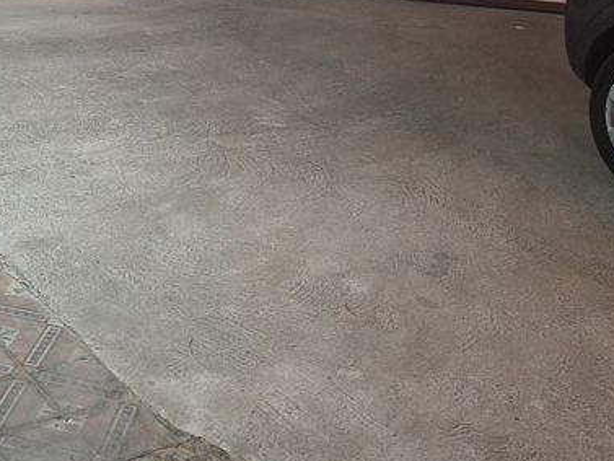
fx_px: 1082
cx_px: 16
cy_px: -103
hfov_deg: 29.8
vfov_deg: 22.1
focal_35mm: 61
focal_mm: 5.54
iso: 320
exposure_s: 1/33
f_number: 1.8
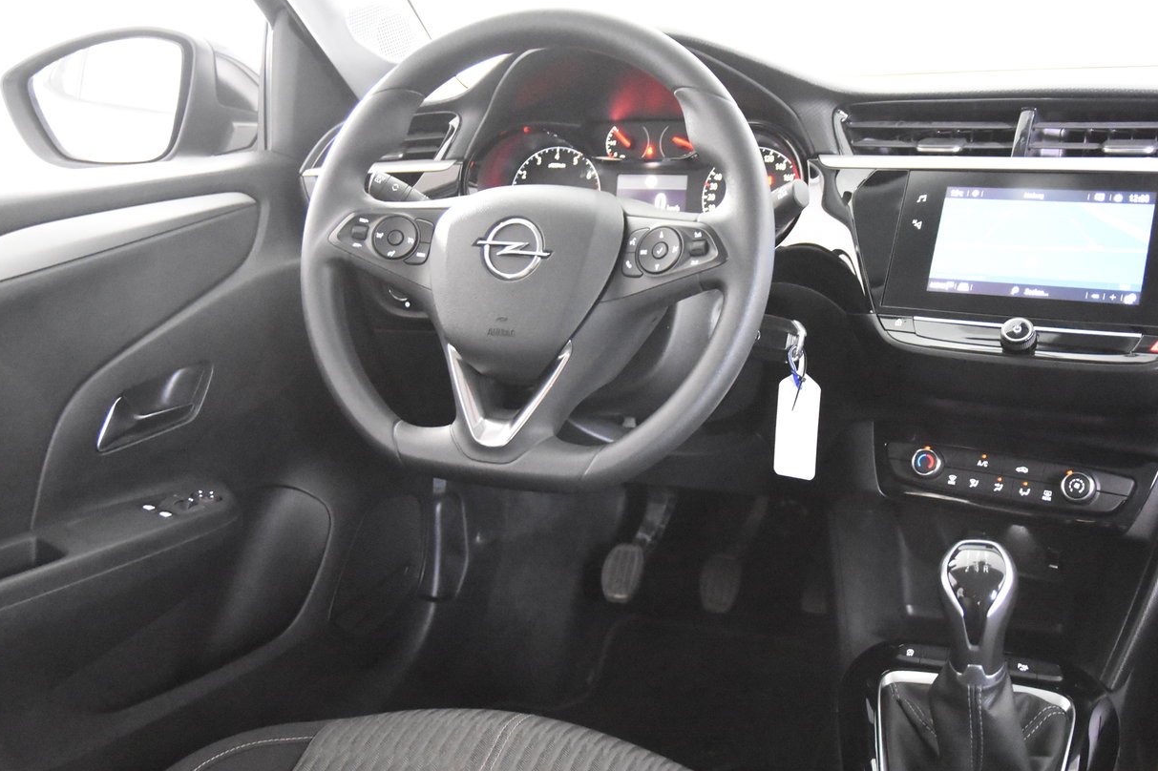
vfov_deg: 35.0
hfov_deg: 50.7
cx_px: 600
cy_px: 400
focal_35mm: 38
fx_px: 1222
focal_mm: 24
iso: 12800
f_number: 3
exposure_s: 1/40
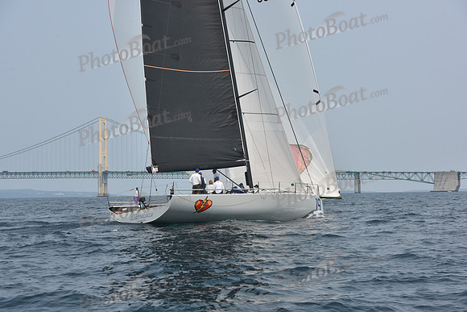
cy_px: 156
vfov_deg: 19.5
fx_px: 908
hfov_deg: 28.8
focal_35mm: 70
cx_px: 234
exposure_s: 1/1250
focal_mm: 70
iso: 250
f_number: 8
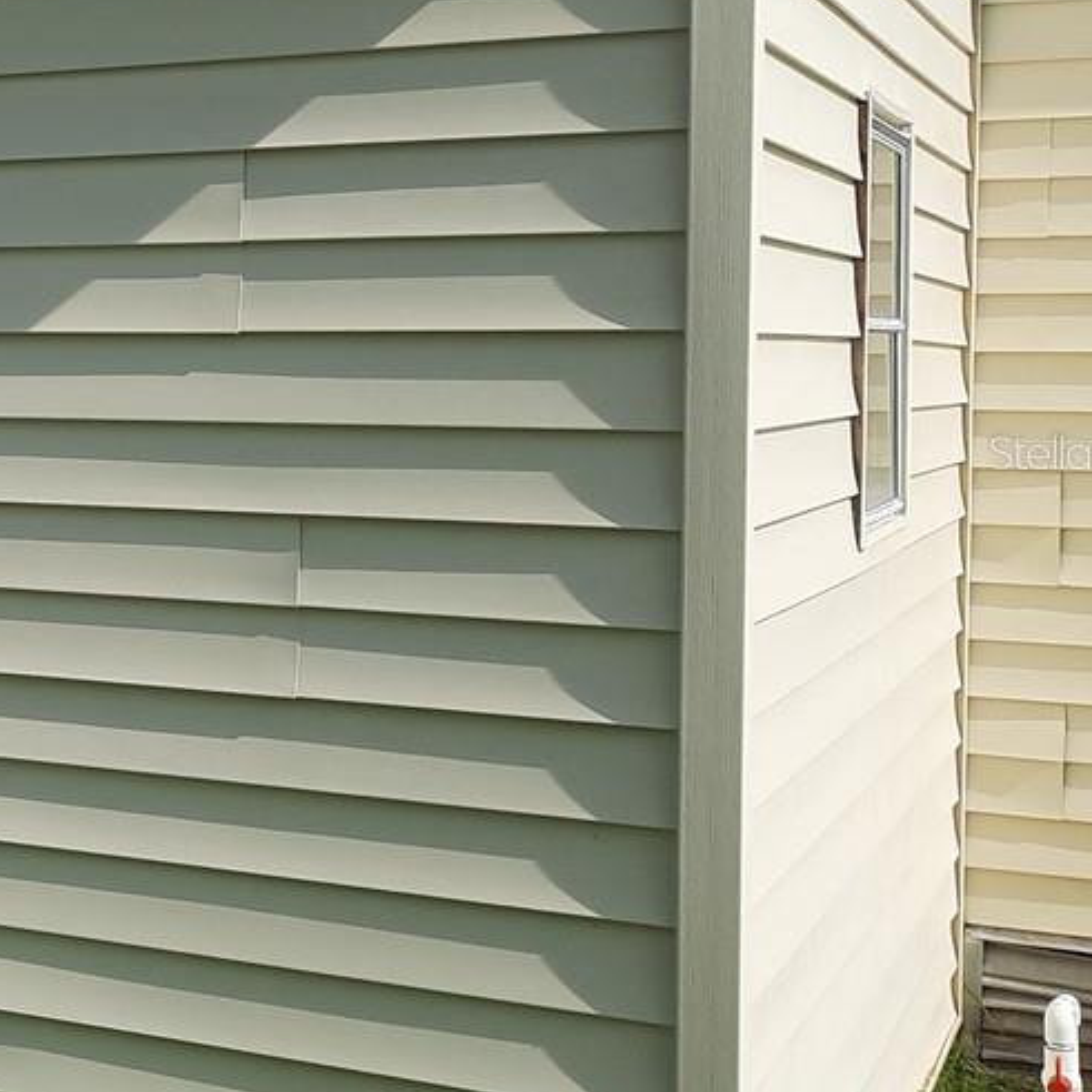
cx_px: -580
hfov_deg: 20.3
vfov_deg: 24.0
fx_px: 2570
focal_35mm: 72
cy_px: 451
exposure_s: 1/1274
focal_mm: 4.6
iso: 32
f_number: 2
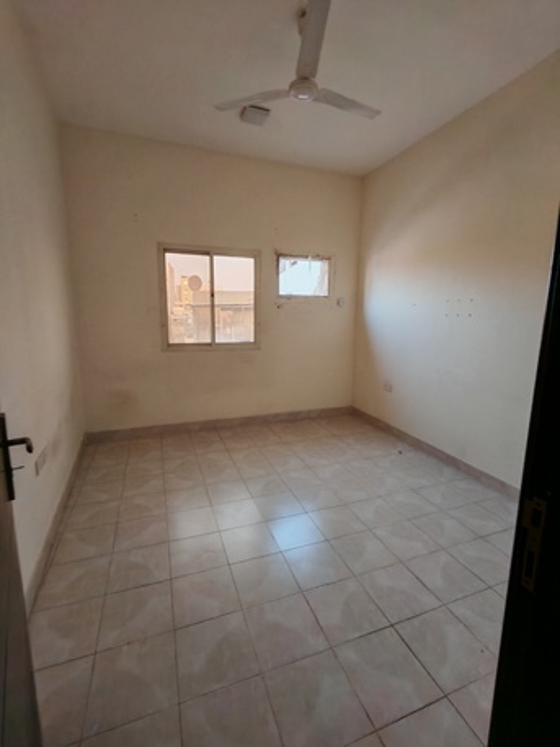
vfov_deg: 94.5
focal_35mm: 16
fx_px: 345
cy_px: 374
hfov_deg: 78.1
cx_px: 280
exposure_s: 1/50
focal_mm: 1.96
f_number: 2.2
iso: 400
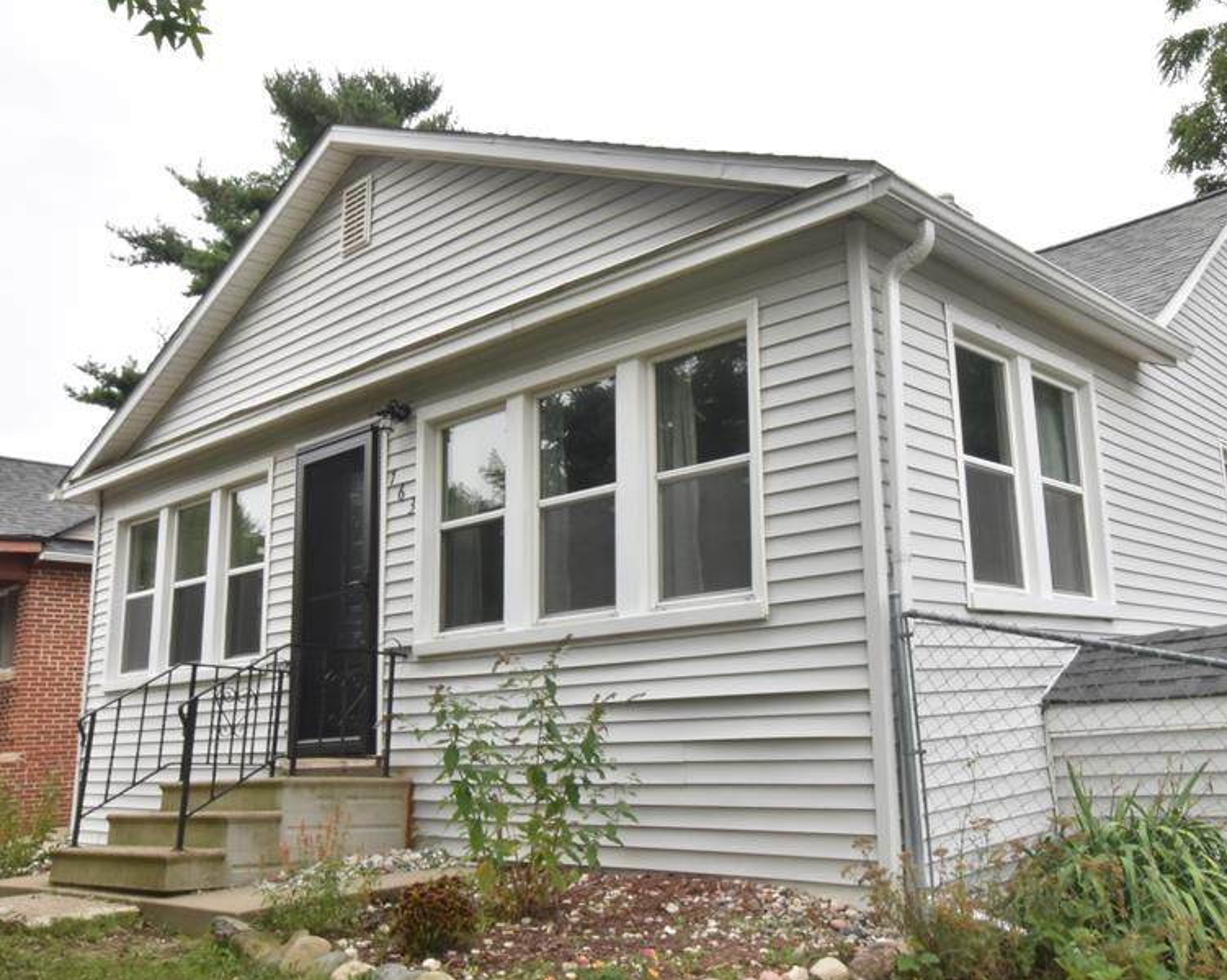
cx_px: 771
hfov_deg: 54.1
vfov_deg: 45.0
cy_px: 498
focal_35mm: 33
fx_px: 1185
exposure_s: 1/25
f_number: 22
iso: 450
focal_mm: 17
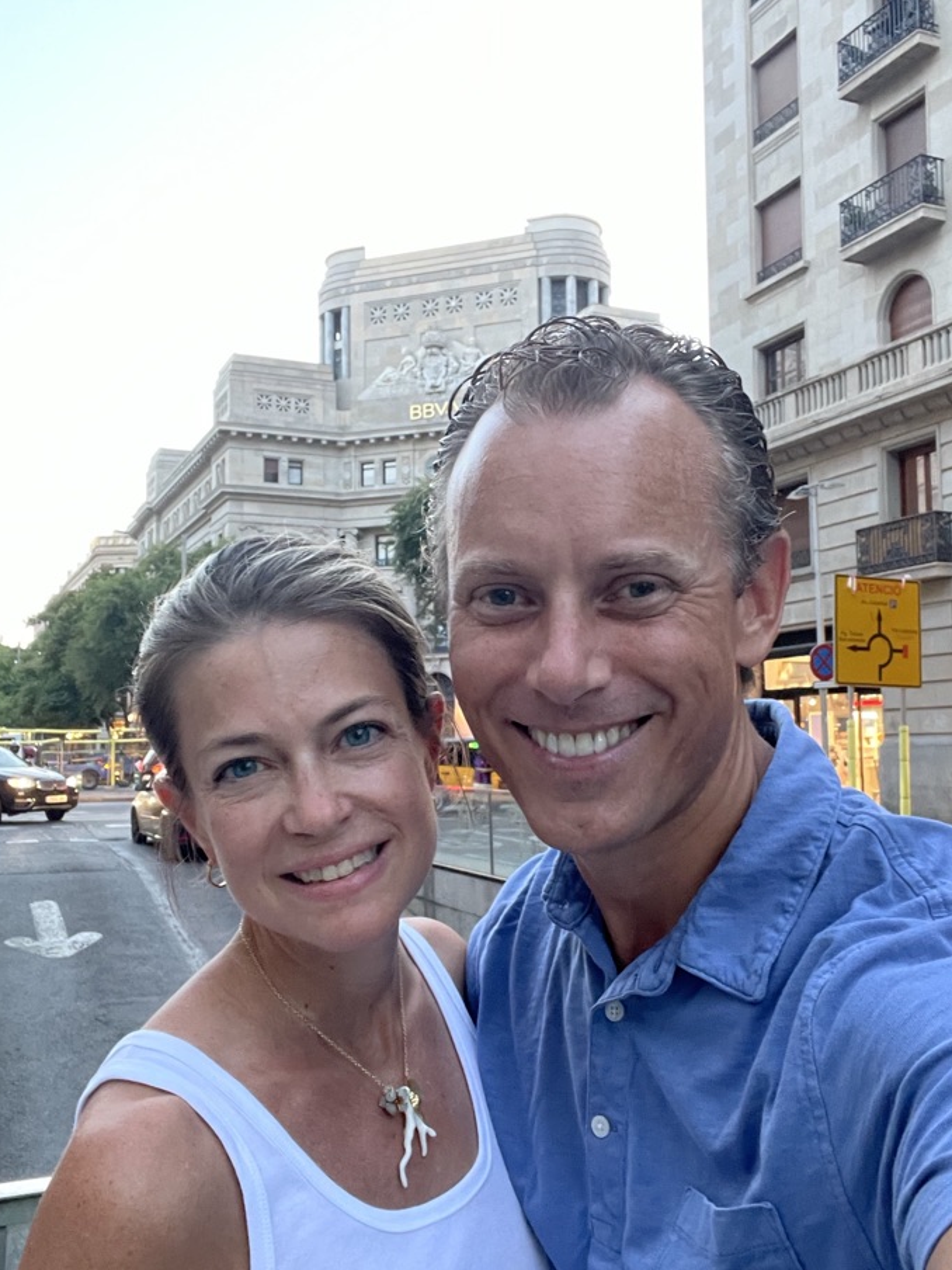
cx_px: 504
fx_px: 1247
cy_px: 641
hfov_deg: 41.8
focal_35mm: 34
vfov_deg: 54.0
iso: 320
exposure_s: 1/25
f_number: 2.2
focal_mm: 2.71
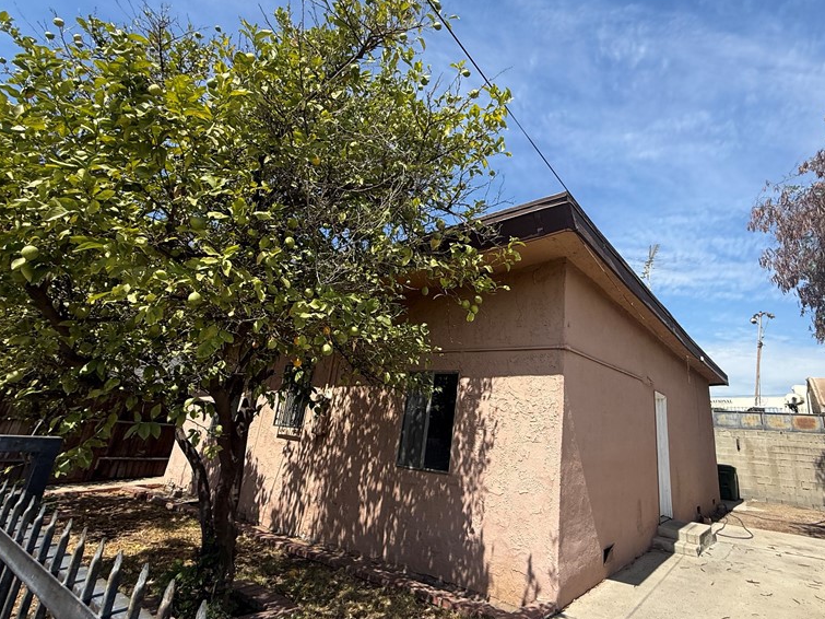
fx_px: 453
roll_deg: -5.2
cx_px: 480
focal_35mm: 19
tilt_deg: +20.0
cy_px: 275
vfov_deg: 68.5
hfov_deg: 84.0
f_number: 2.2
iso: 50
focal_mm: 2.22
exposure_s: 1/1534
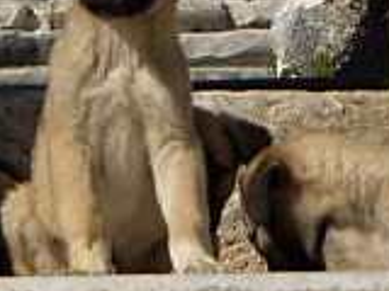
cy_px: -514
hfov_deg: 2.8
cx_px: 190
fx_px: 8080
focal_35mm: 719
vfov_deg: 2.1
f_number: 7.1
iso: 100
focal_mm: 45
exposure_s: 1/400
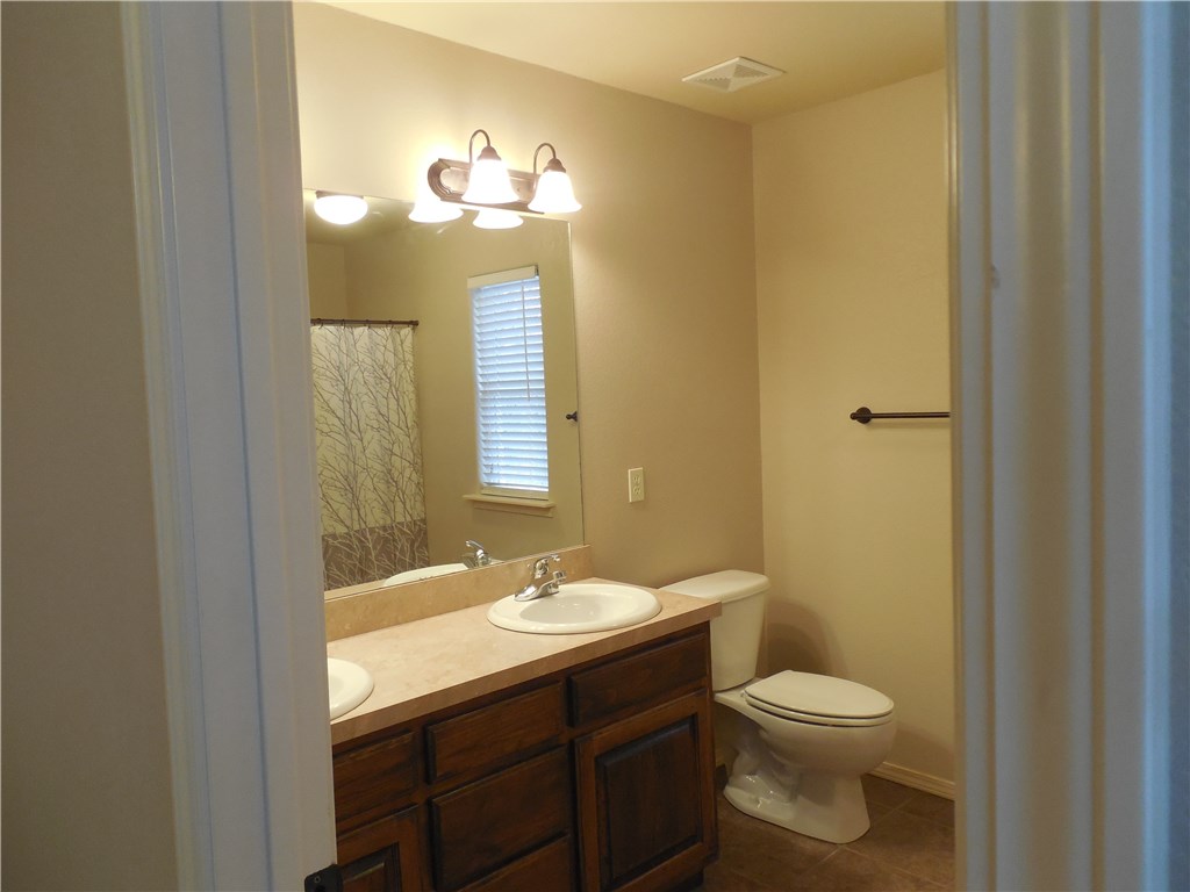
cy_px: 446
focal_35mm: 25
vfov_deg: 54.9
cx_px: 595
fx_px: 859
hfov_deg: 69.4
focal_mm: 4.5
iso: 400
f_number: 3.3
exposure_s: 1/25
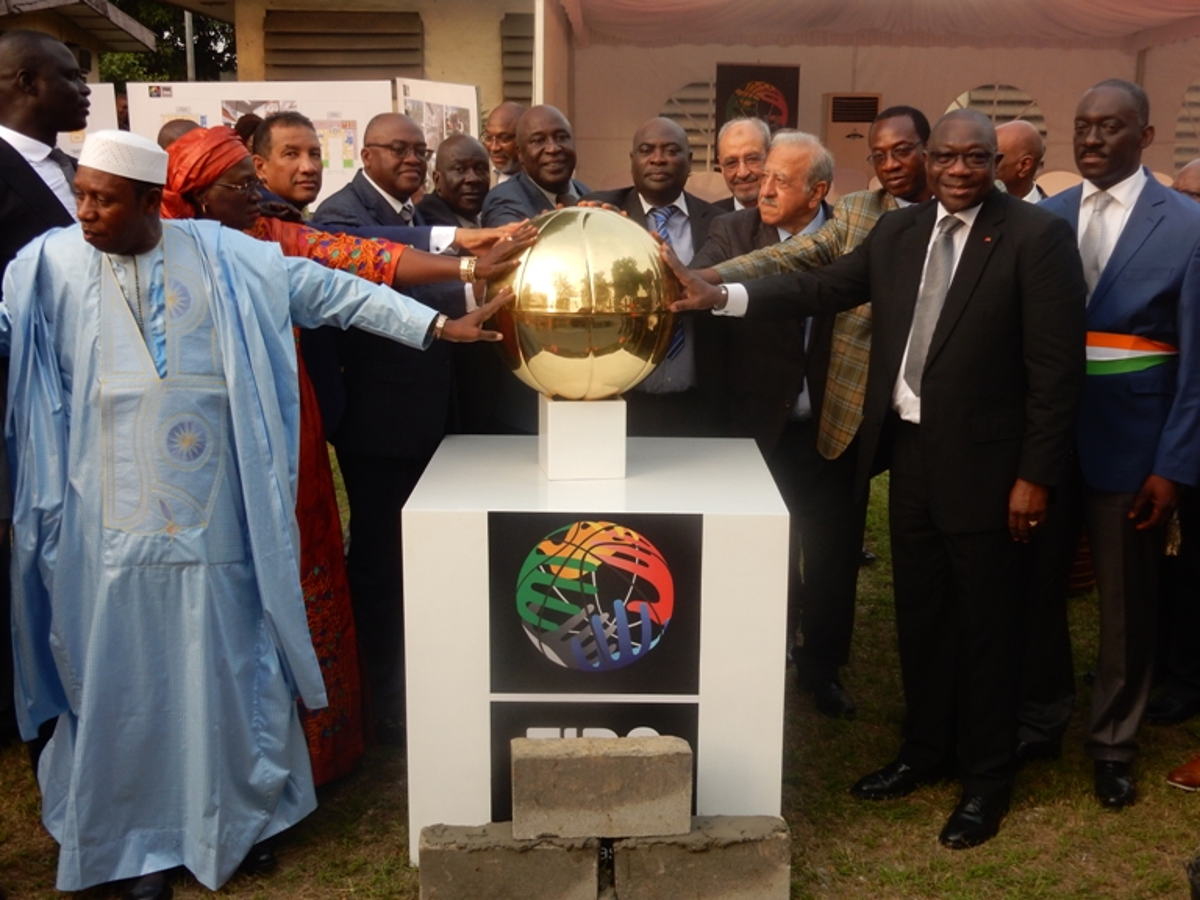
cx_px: 600
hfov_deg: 43.9
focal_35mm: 43
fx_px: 1491
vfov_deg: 33.6
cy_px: 450
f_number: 4.2
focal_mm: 7.6
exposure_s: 1/100
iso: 125
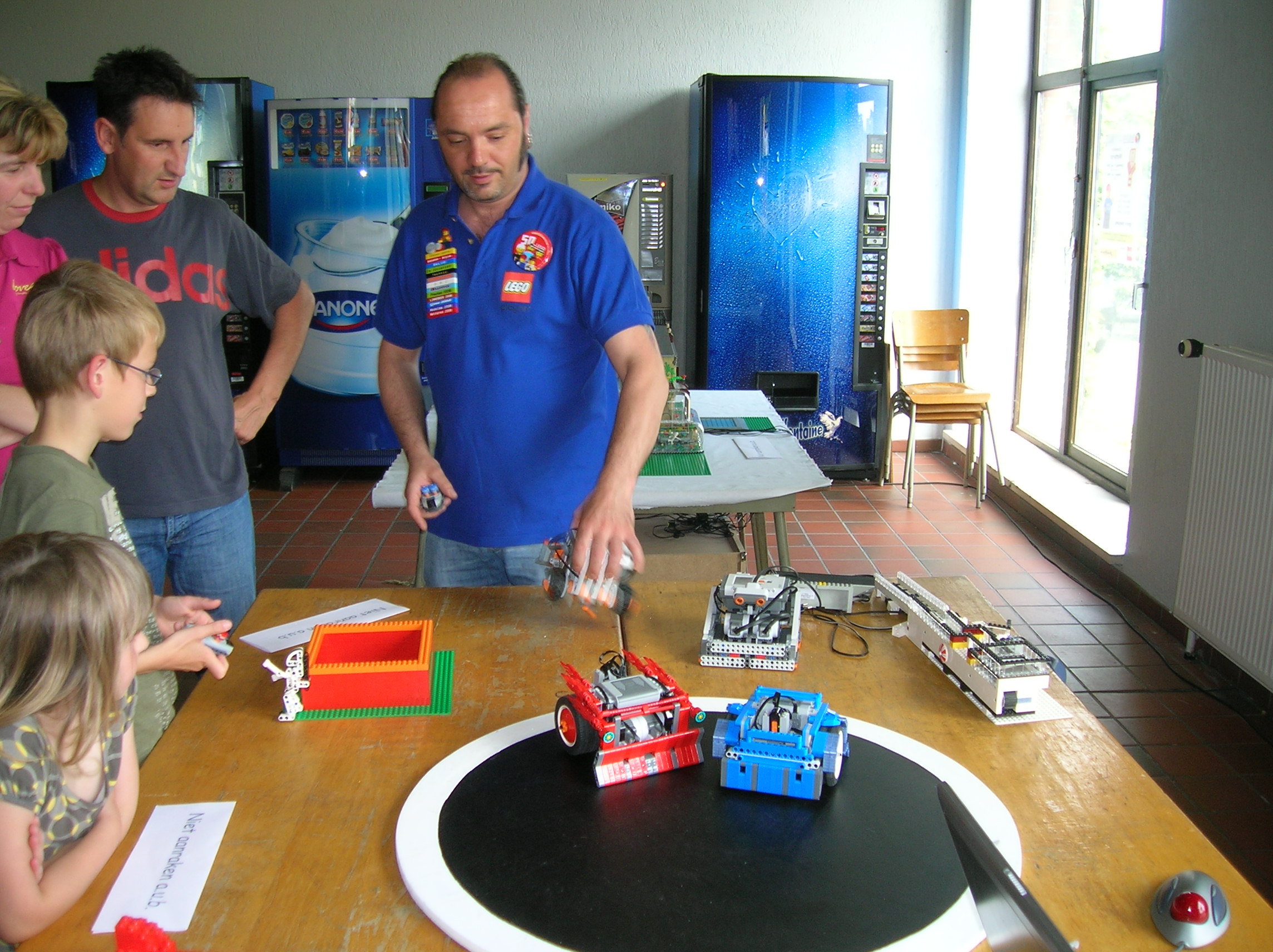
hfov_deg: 54.0
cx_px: 636
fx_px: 1249
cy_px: 476
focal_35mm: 34
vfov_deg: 41.7
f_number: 2.9
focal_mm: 5.7
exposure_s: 1/30
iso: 50
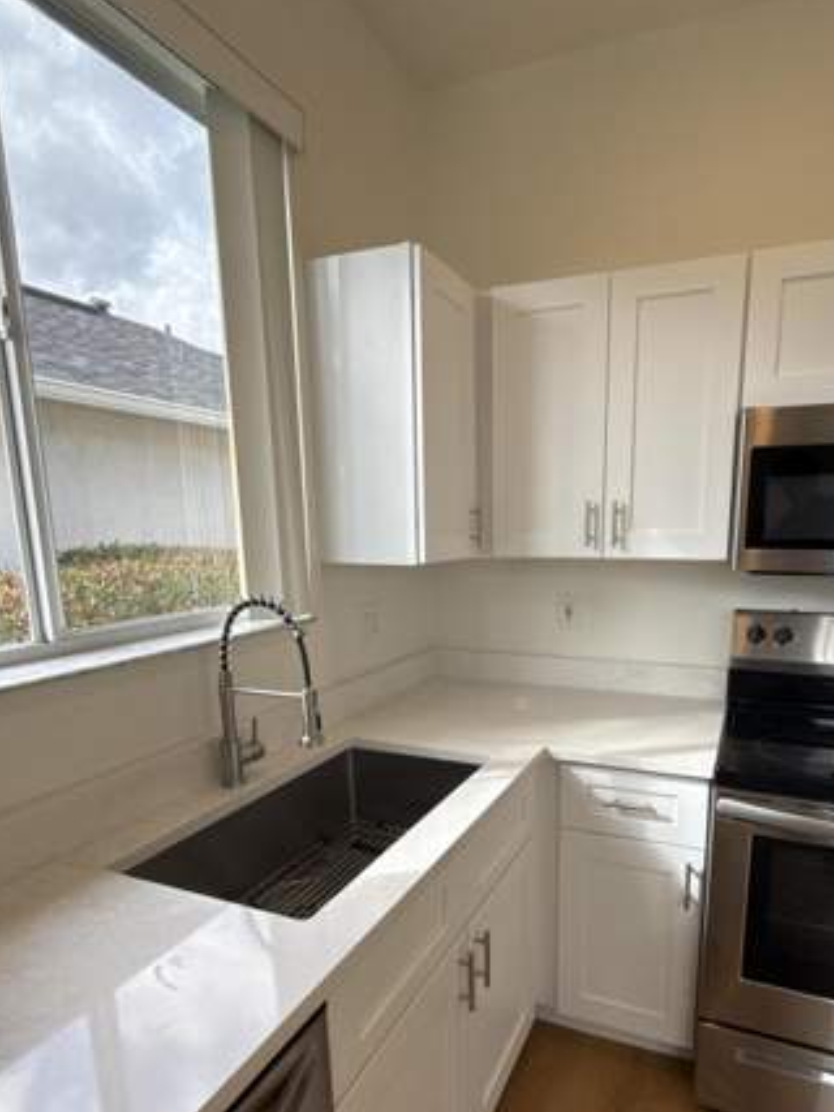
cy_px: 654
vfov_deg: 78.3
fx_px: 675
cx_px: 490
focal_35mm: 21
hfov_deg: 63.0
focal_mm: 2.22
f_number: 2.2
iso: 50
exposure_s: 1/304
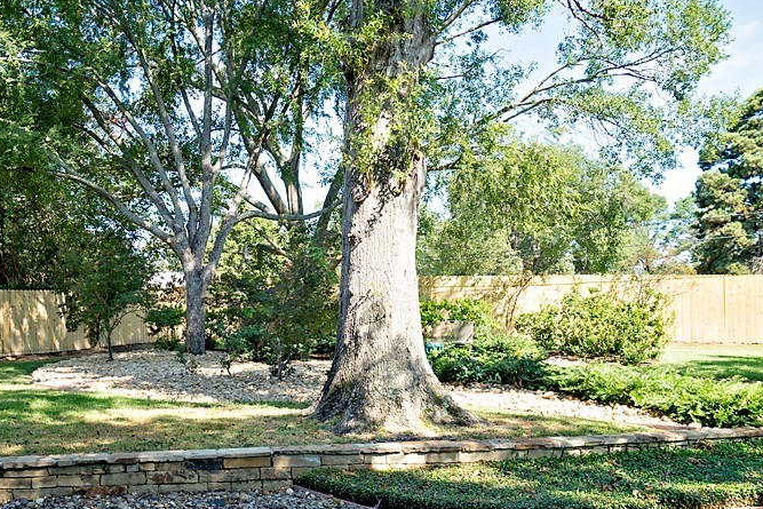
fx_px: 721
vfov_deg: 38.5
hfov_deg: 55.7
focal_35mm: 34
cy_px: 340
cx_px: 344
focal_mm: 16
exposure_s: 1/400
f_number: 4
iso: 200
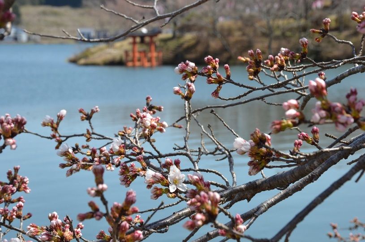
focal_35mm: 99
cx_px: 182
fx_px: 1002
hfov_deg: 20.6
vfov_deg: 13.8
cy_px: 121
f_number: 13
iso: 800
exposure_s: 1/640
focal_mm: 66
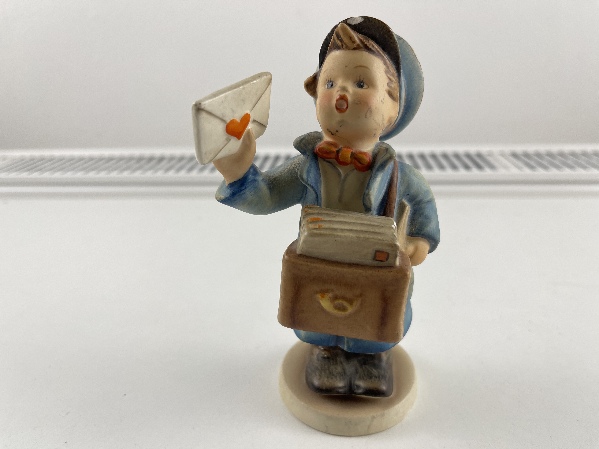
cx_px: 300
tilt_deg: -24.0
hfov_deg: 69.4
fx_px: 433
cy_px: 224
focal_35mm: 25
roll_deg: +0.7
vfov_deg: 54.9
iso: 32
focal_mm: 5.1
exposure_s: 1/197
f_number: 1.6
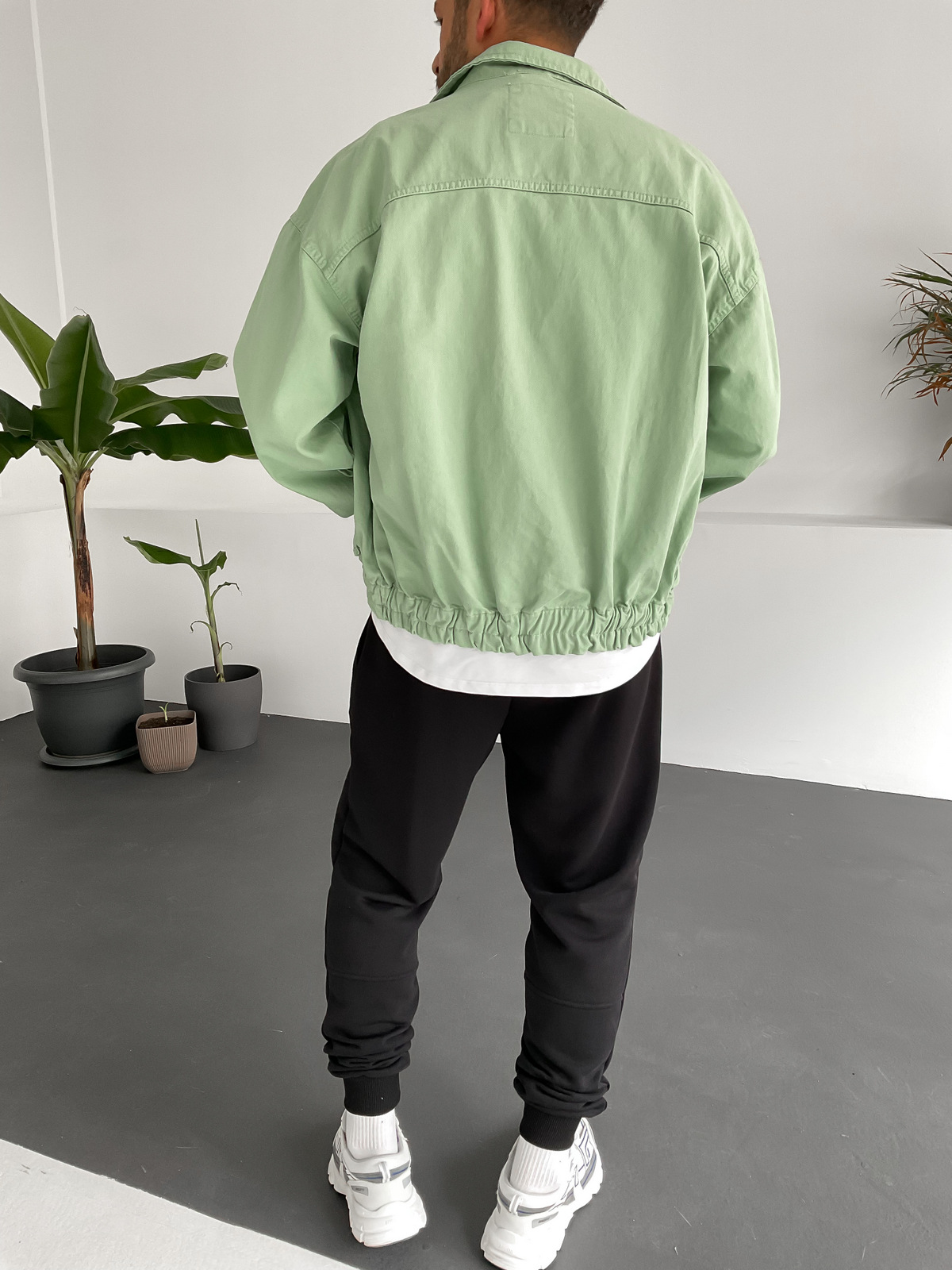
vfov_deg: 61.7
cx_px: 476
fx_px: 1063
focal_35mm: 29
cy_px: 635
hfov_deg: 48.2
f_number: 1.8
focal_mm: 3
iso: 64
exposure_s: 1/120
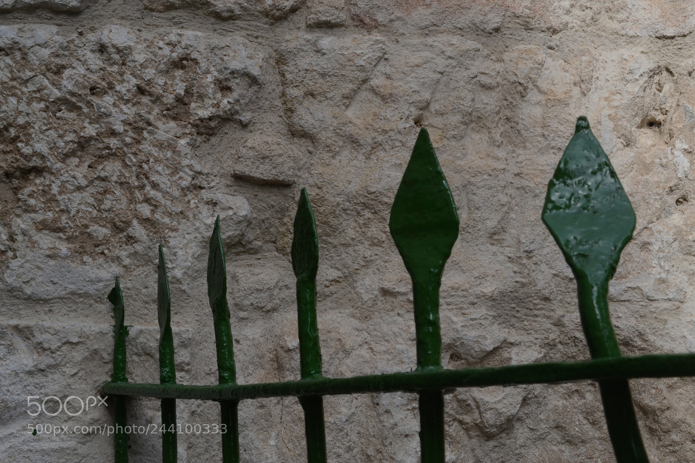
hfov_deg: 36.9
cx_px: 348
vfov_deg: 25.0
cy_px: 232
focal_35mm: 54
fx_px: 1042
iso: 400
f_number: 22
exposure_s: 1/100
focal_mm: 36
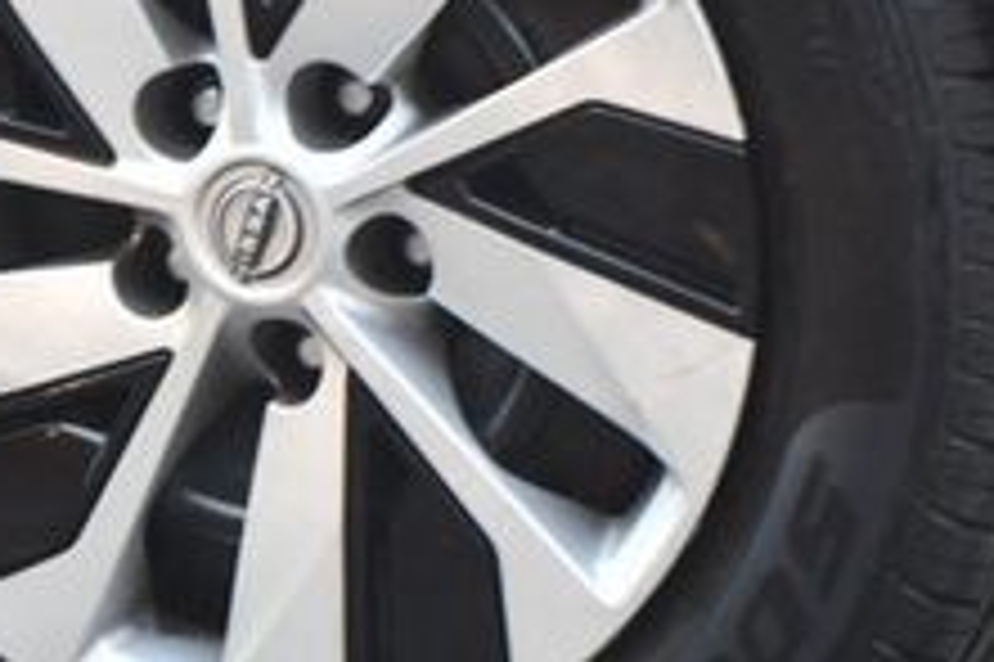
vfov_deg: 3.1
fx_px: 12250
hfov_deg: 4.6
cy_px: 113
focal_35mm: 444
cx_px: 297
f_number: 4.8
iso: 800
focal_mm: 102
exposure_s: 1/125
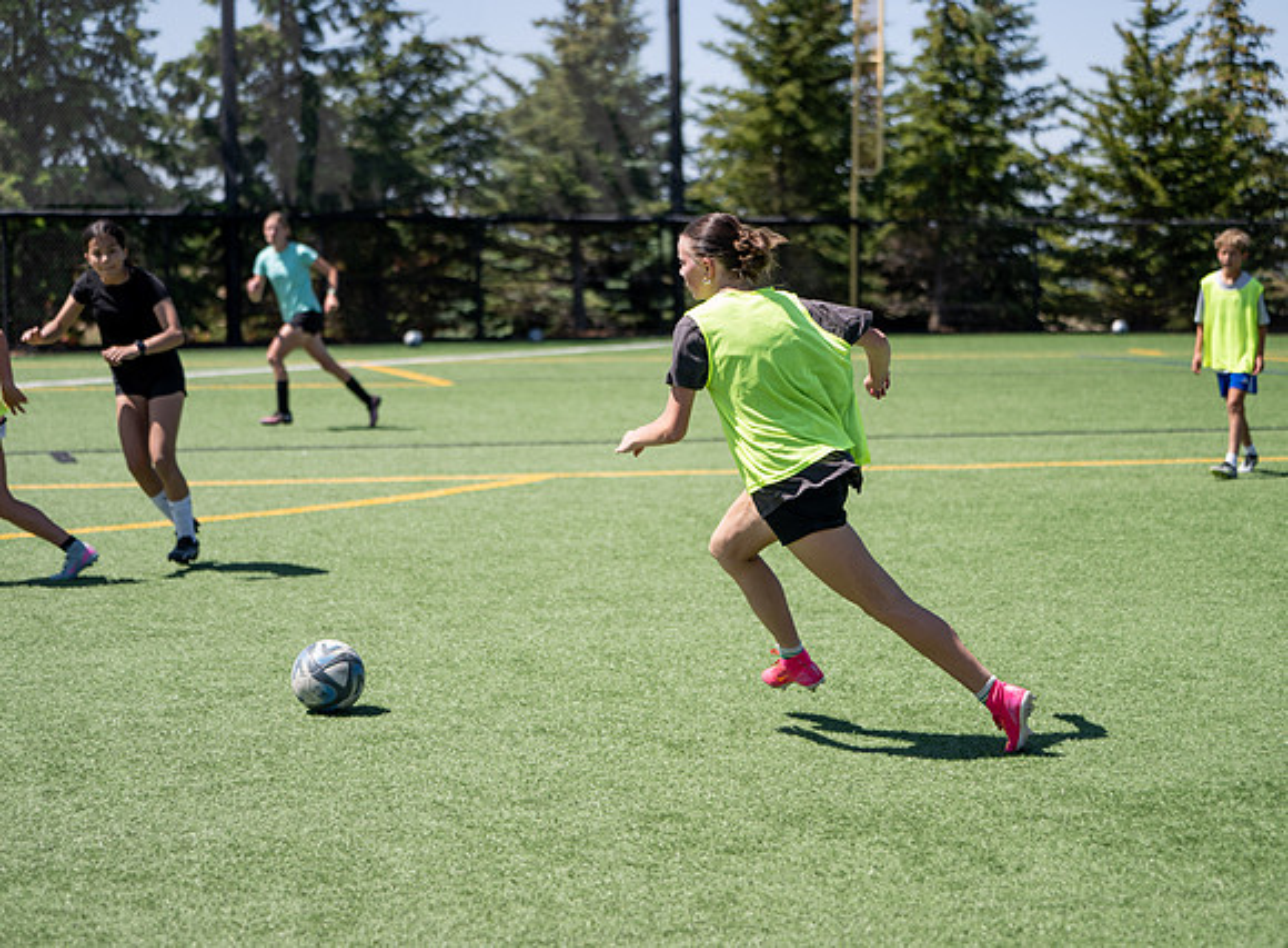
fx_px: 2765
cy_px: 474
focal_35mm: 75
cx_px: 711
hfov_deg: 26.2
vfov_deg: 19.5
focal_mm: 70
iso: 50
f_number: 2.8
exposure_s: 1/800
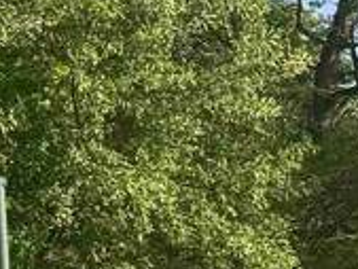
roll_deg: -1.9
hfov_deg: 8.8
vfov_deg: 8.2
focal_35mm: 182
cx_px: -733
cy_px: 85
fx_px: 1884
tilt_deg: +13.1
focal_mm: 6.76
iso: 80
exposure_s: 1/2174
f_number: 1.78
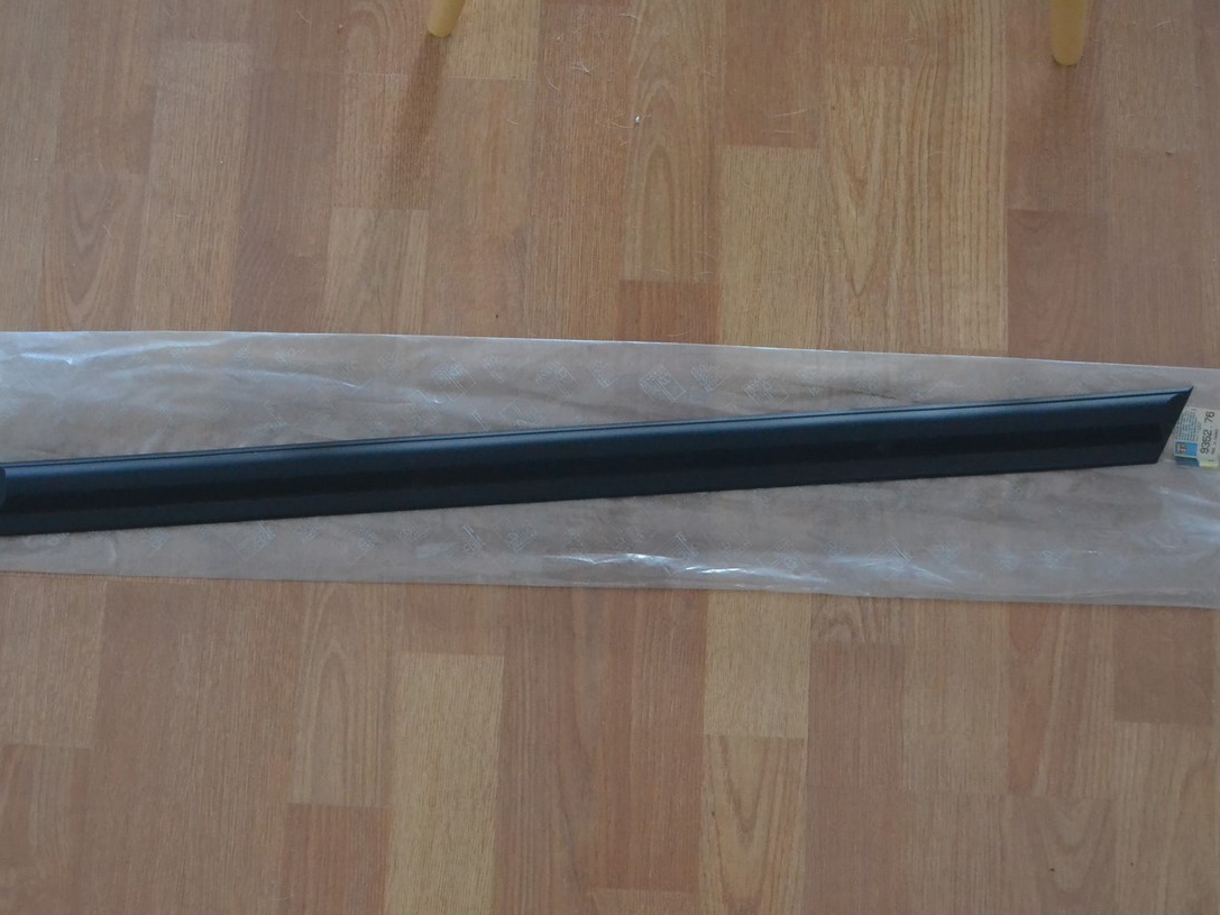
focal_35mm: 43
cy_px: 498
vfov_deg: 33.6
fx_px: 1515
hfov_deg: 43.8
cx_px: 558
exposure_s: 1/60
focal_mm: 24
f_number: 4
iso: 3200
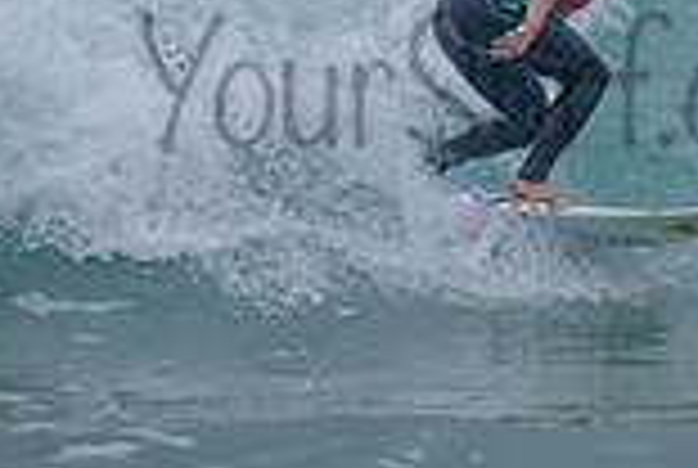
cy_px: 43
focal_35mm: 1865
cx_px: 603
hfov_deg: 1.1
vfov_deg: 0.7
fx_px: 36229
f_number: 5.6
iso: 280
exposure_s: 1/2000
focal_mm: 500
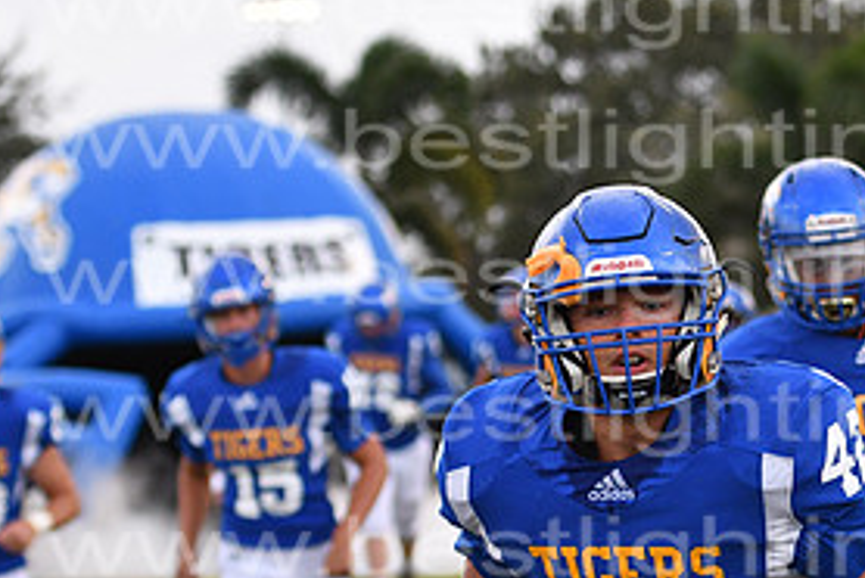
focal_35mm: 219
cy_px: 486
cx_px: 759
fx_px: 5268
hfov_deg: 9.4
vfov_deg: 6.3
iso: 800
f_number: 3.2
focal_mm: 70
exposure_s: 1/1000
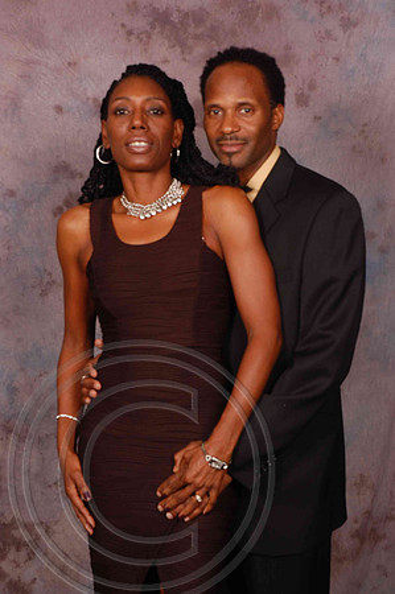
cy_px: 297
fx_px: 1188
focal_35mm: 72
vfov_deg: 28.1
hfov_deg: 18.9
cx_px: 198
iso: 200
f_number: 10
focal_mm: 48
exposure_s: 1/125
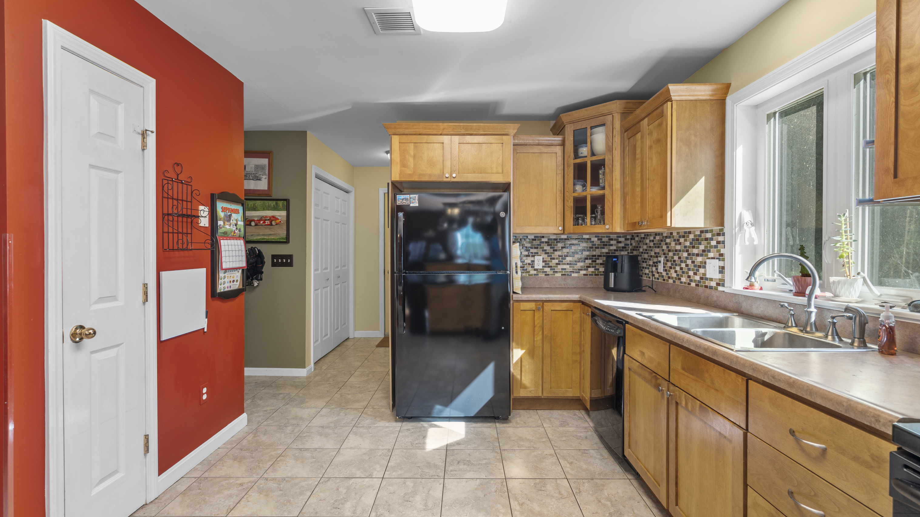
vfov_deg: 63.9
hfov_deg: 95.9
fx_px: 415
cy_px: 255
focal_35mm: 17
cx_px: 461
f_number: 9
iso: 200
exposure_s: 1
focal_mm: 16
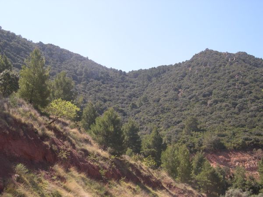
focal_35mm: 38
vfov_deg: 37.7
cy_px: 98
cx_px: 132
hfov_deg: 49.0
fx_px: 289
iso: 100
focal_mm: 8
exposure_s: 1/87.7
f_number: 7.6
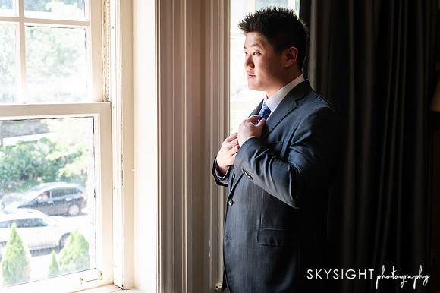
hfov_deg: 38.8
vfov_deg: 26.4
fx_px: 624
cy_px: 146
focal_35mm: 51
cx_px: 220
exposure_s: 1/1250
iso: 4000
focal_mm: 50
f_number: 4.5
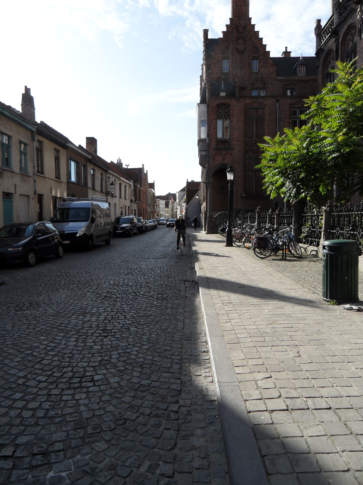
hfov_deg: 56.8
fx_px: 336
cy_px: 242
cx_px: 182
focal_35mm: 24
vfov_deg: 71.6
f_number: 4
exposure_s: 1/350
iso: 80
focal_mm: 4.3
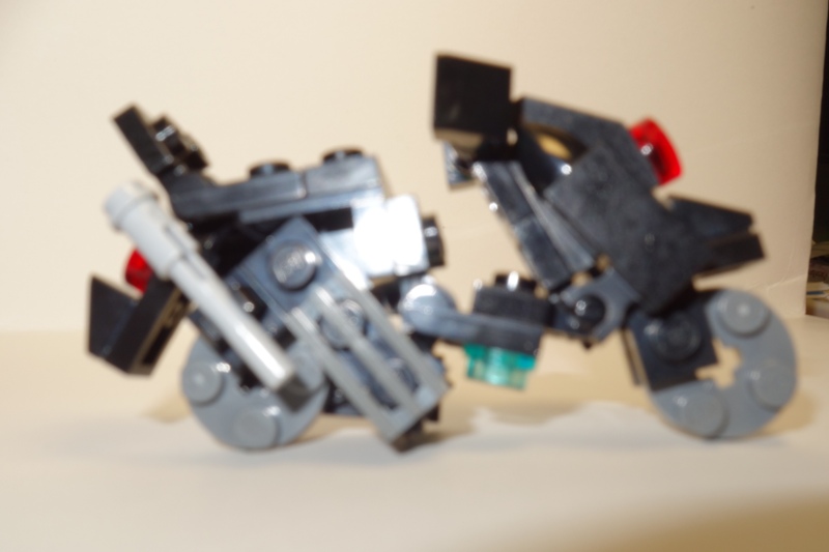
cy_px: 276
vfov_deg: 29.9
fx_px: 1036
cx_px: 414
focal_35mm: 45
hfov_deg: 43.6
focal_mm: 16.78
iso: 160
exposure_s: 1/30
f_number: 11
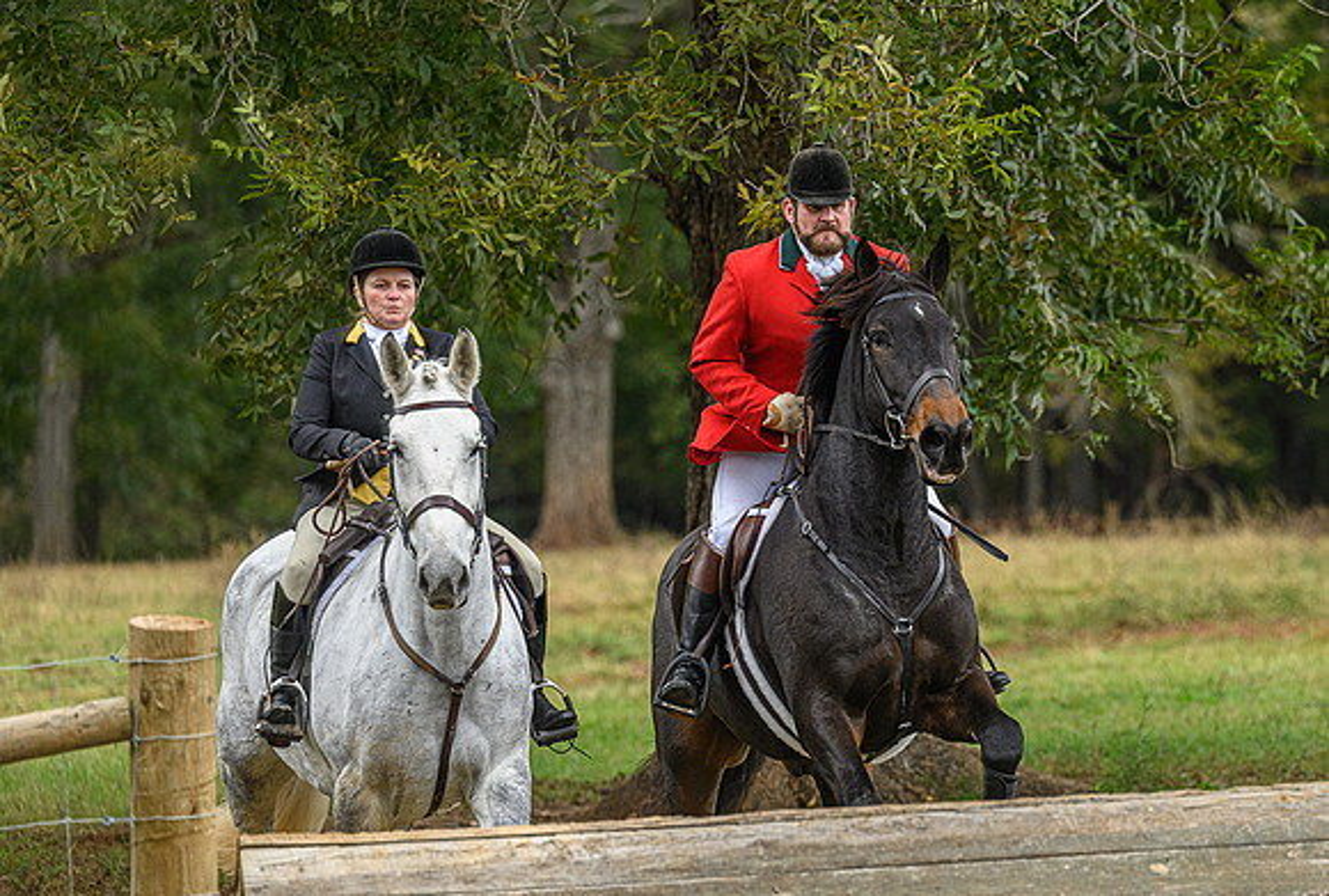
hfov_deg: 8.9
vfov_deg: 6.0
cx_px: 930
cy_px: 406
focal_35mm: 230
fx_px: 8525
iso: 800
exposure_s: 1/640
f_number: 3.5
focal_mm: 165
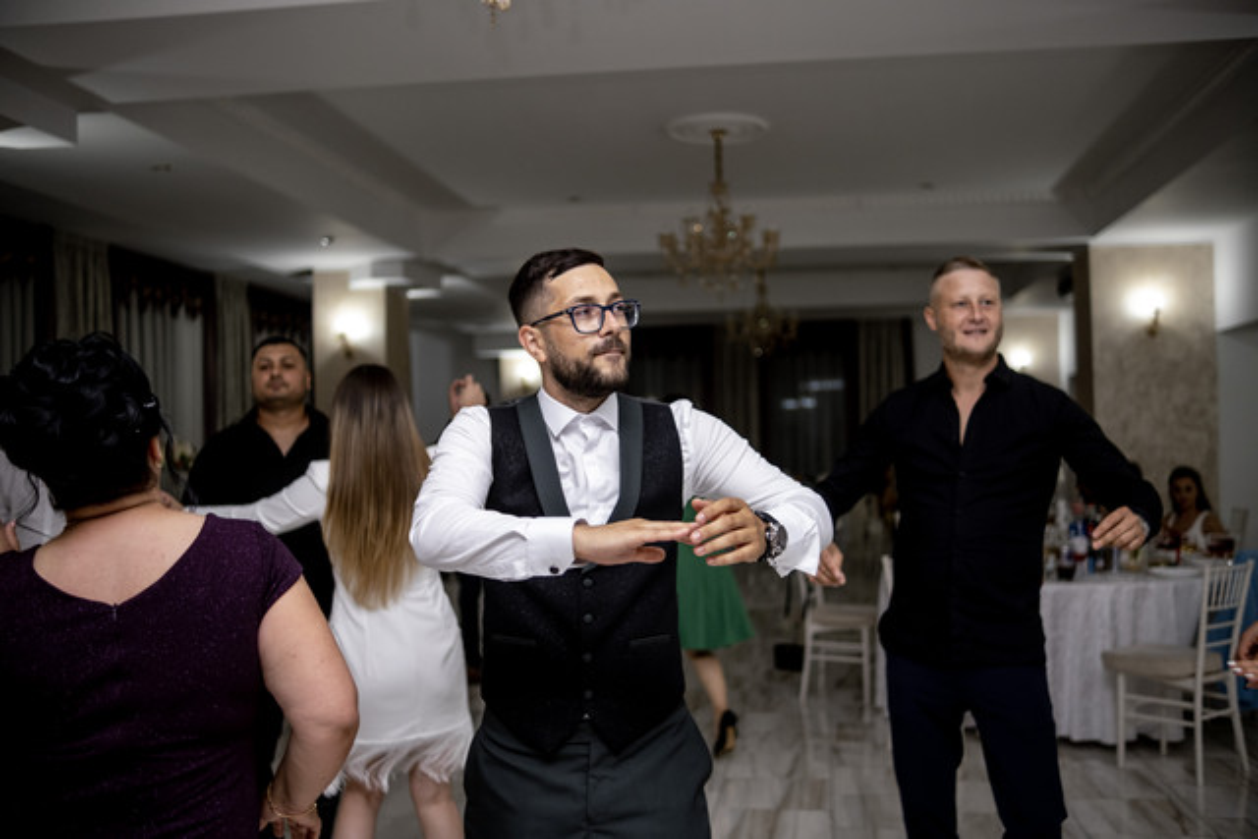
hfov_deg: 54.4
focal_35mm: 35
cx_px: 629
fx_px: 1223
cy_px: 420
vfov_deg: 37.9
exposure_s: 1/200
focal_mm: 23
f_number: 1.4
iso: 640
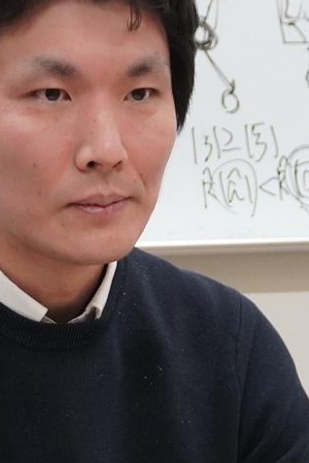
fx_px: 1944
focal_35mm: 151
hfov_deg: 9.1
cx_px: 107
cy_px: 318
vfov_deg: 13.6
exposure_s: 1/160
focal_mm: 32
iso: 2500
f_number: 5
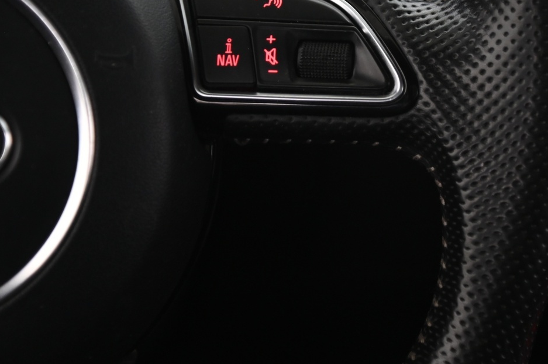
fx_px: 3163
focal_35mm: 208
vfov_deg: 6.6
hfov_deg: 9.9
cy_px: 92
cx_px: 348
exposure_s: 1/15
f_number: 4
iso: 2000
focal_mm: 120
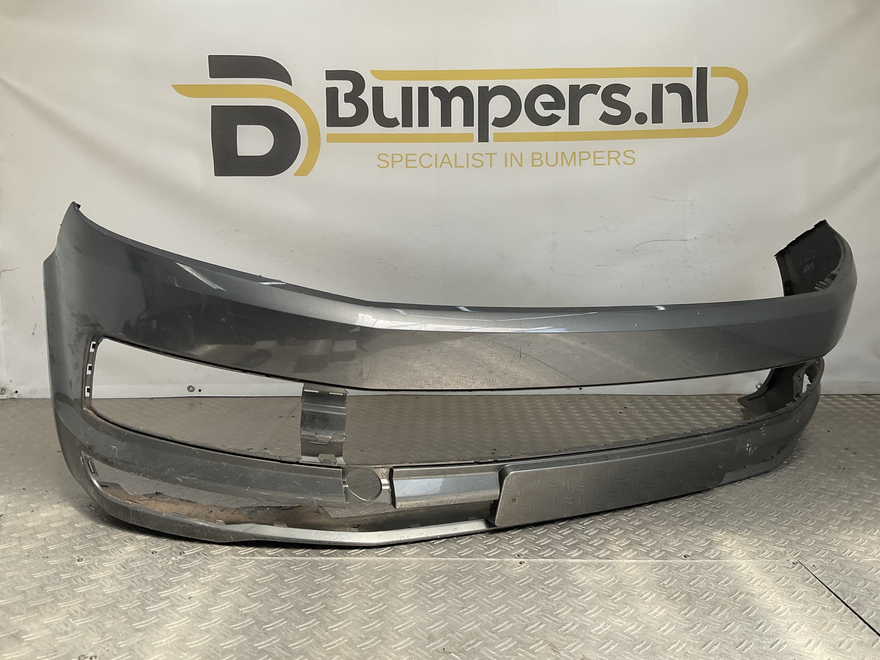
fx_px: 737
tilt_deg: -8.6
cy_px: 330
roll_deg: -1.3
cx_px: 440
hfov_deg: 61.7
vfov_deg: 48.2
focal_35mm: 29
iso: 16
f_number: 1.8
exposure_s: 1/478
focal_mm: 3
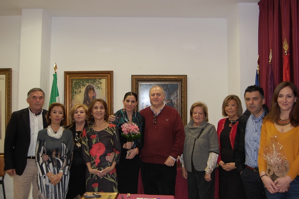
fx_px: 274
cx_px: 150
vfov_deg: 39.9
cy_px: 100
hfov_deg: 57.3
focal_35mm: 33
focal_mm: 22
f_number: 5
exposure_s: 1/15
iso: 200
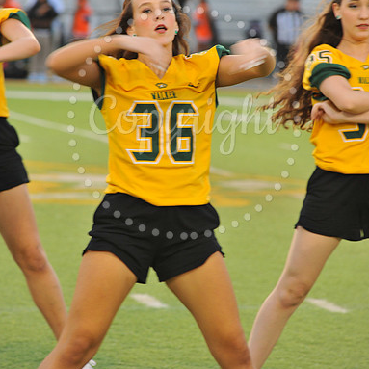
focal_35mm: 257
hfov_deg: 6.8
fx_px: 3099
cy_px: 121
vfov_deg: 6.8
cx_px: 184
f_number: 6.3
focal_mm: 200
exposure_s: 1/100
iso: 1000
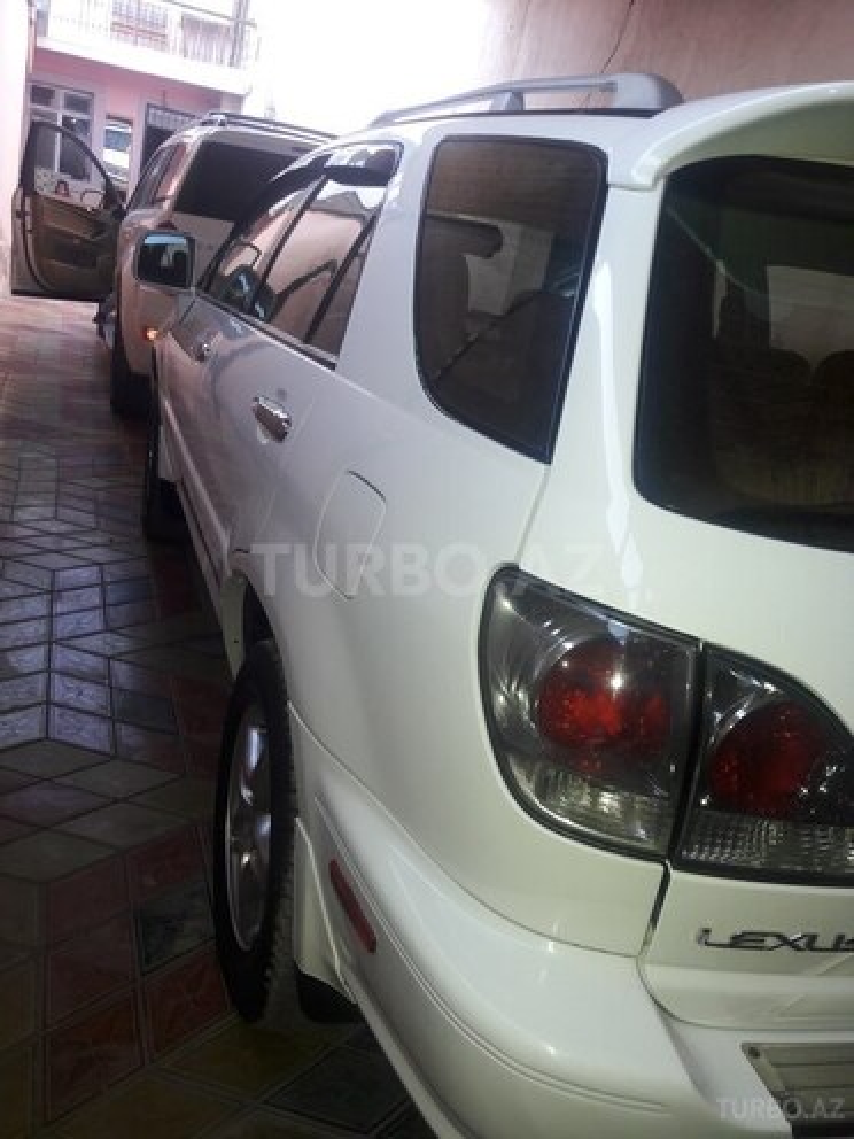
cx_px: 427
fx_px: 921
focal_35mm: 28
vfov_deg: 63.4
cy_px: 570
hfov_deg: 49.7
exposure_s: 1/33
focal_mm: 3.7
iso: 80
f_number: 1.9
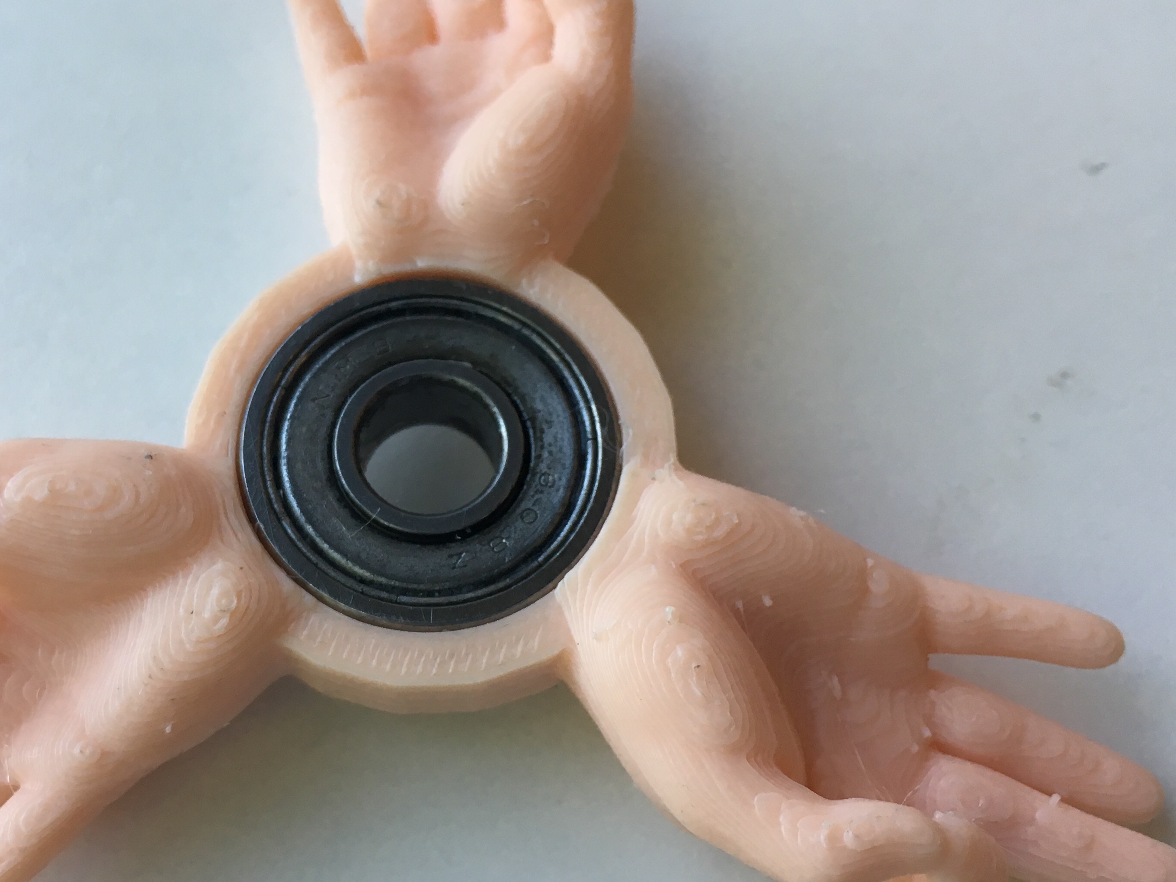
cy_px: 449
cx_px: 397
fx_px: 1461
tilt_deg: -68.6
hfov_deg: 43.3
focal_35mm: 43
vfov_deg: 33.6
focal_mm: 4.15
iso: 25
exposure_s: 1/30
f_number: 2.2
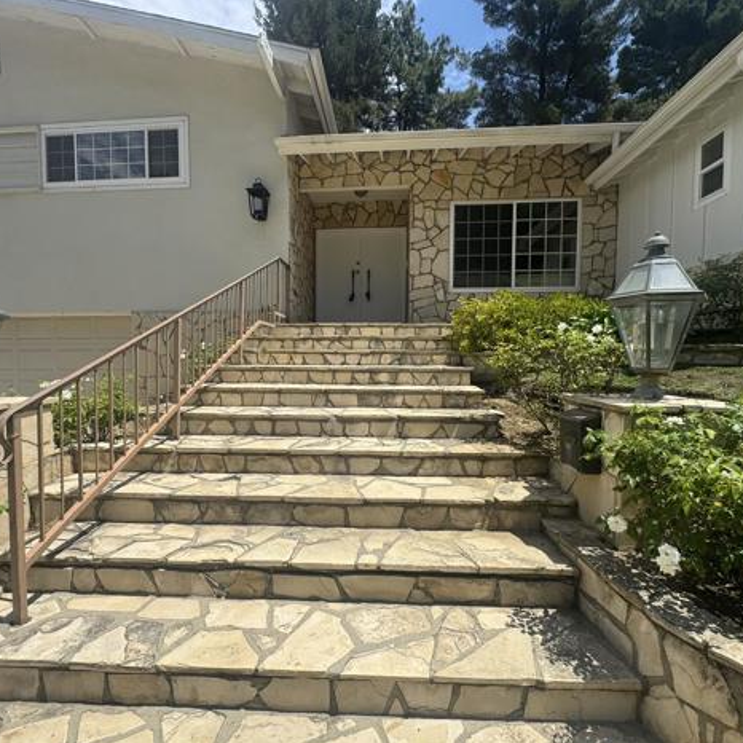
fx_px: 413
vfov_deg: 84.0
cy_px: 379
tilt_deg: -2.2
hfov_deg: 83.9
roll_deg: -1.1
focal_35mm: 17
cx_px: 357
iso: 40
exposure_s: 1/2208
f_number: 2.2
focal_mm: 2.22
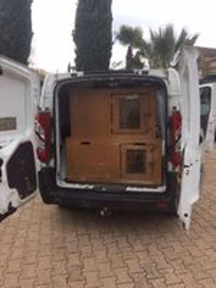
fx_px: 241
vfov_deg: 61.7
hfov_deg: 48.2
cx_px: 108
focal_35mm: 29
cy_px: 144
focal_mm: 4.15
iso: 32
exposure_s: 1/237
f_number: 2.2
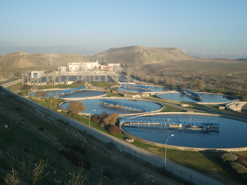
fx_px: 271
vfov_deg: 37.7
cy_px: 92
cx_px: 124
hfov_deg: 49.0
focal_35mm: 38
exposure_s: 1/320
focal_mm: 6.66
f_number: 3.9
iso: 64
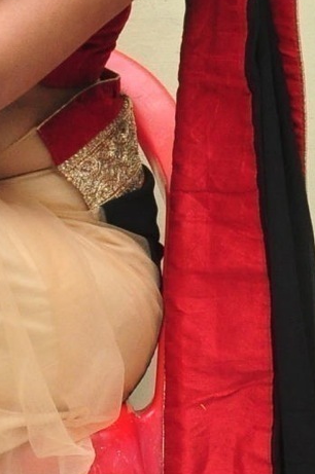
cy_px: 258
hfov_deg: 8.7
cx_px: -161
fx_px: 2014
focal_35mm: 153
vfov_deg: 13.4
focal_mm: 26
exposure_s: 1/125
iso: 1600
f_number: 7.1
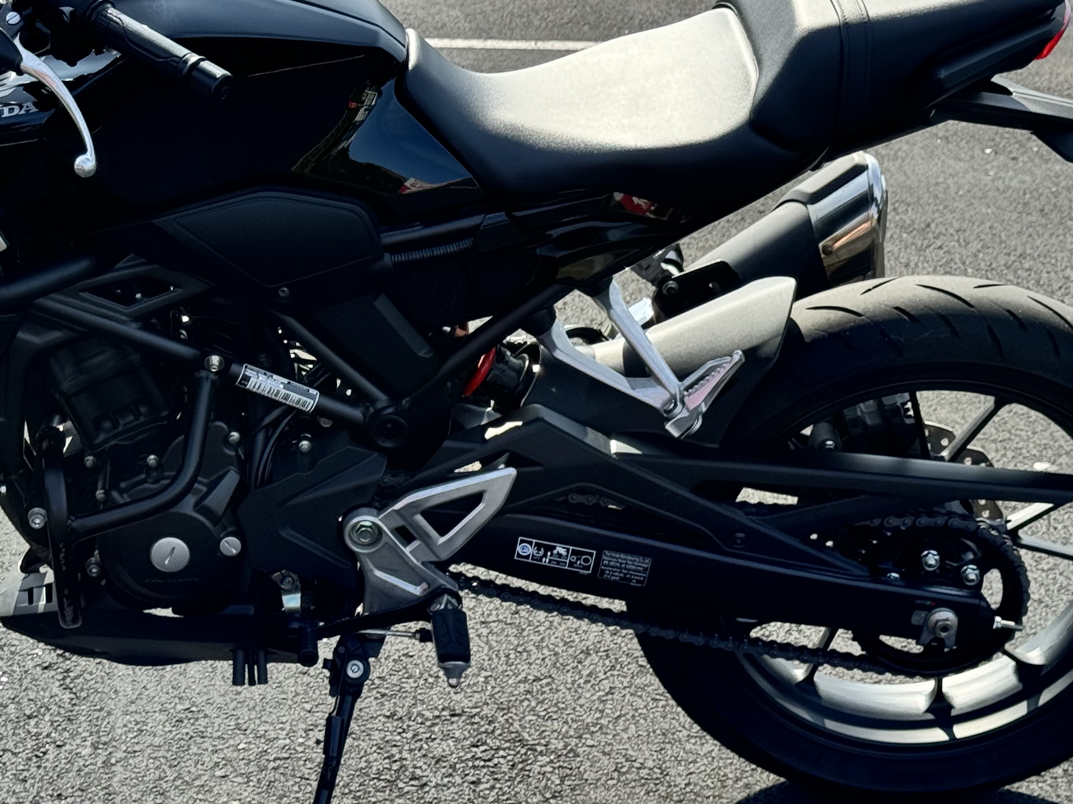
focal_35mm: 88
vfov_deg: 16.7
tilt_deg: -15.4
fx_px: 2728
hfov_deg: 22.1
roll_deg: -0.6
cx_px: 294
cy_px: 175
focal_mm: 6.76
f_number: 1.78
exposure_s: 1/1770
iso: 64
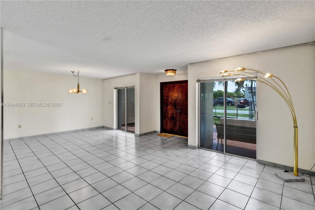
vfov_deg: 73.7
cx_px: 158
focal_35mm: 16
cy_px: 105
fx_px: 140
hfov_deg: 96.7
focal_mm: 16
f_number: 8
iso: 4000
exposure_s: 1/250
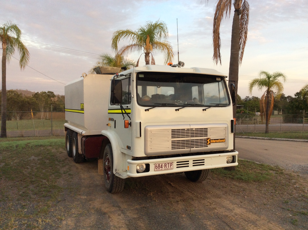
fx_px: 284
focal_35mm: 32
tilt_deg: -6.3
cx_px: 154
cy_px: 115
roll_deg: +1.3
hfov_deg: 56.9
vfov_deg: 44.1
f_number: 2.4
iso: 50
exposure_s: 1/100
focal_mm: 3.3
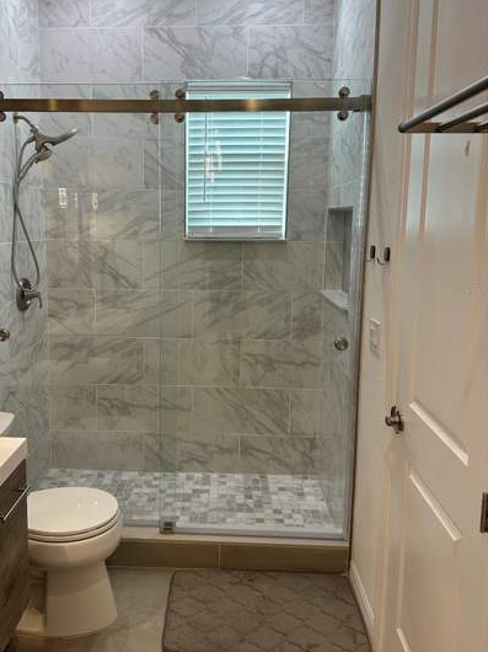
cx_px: 195
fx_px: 546
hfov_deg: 47.9
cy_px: 292
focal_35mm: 29
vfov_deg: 61.5
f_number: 1.78
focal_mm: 6.86
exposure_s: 1/120
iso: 100
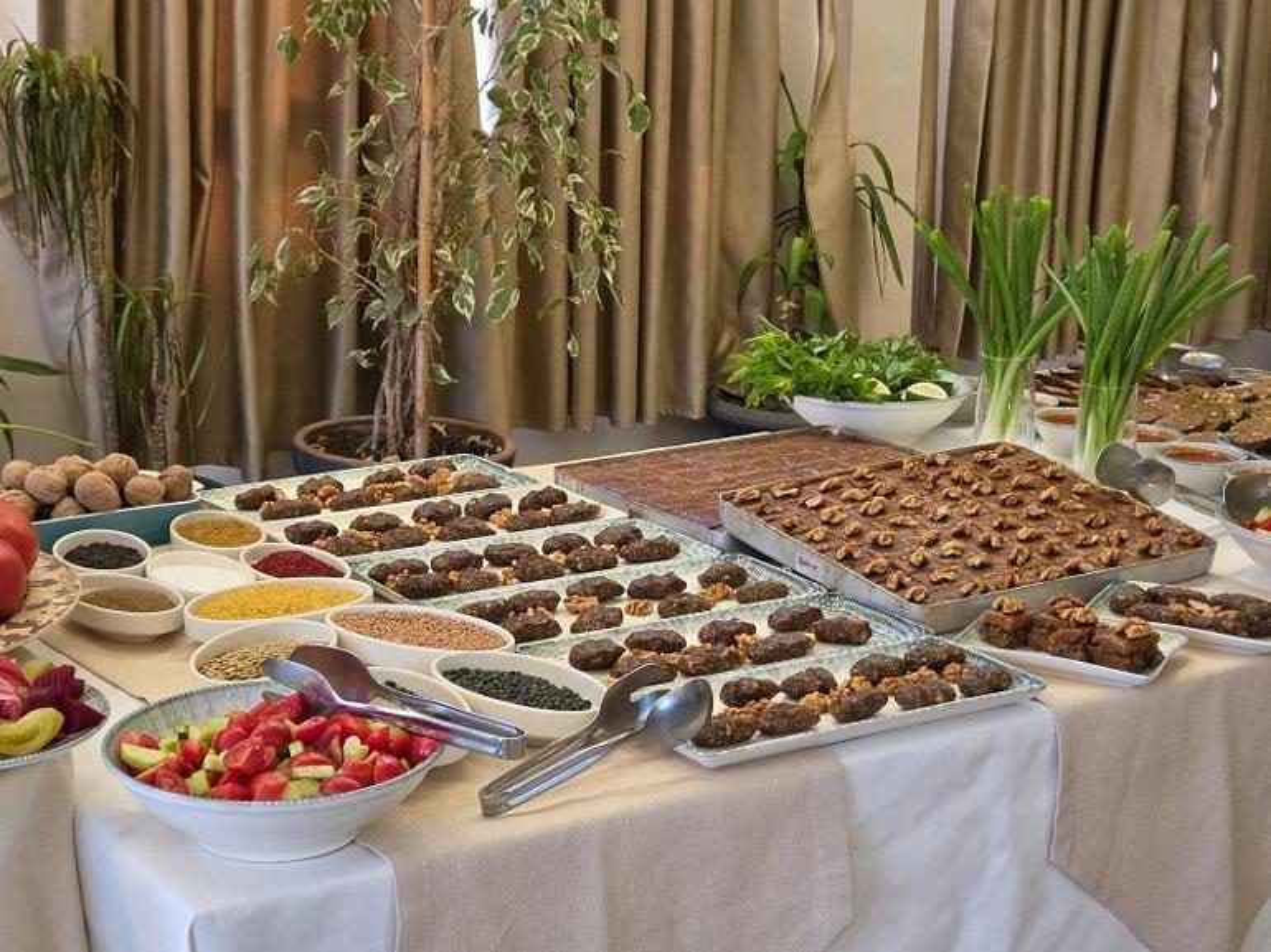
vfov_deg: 21.3
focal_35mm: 69
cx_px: 636
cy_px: 476
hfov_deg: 28.2
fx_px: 2533
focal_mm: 7
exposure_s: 1/50
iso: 320
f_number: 2.4
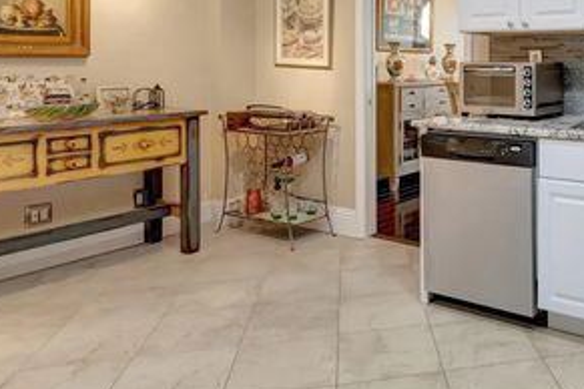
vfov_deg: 38.3
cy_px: 72
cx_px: 500
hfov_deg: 52.0
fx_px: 535
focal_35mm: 33
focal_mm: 10
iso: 1000
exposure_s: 1/8
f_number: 8
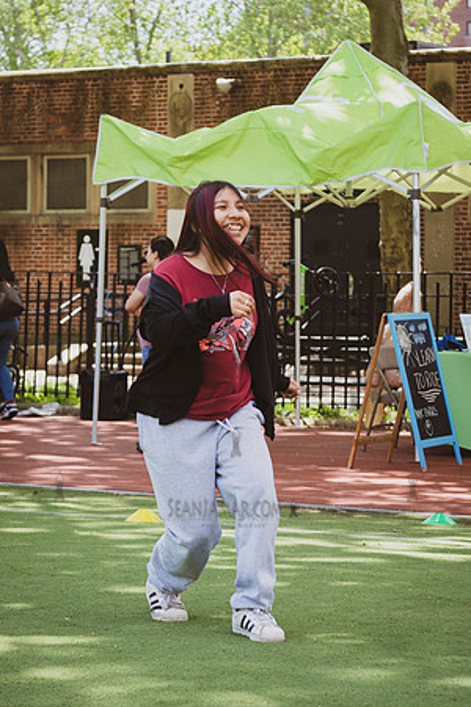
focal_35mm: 122
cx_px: 218
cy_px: 310
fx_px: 2386
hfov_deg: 11.3
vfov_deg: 16.8
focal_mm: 62
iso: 200
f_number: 3.5
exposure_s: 1/400
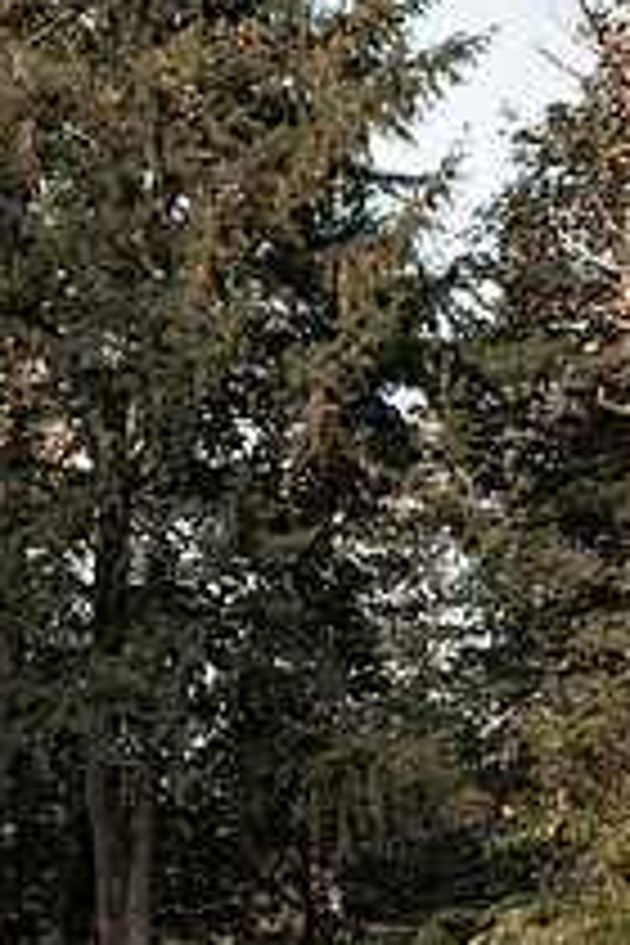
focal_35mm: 77
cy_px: 918
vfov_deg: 25.2
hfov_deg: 17.7
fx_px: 2021
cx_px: 194
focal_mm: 36
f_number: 3.5
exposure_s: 1/640
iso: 200
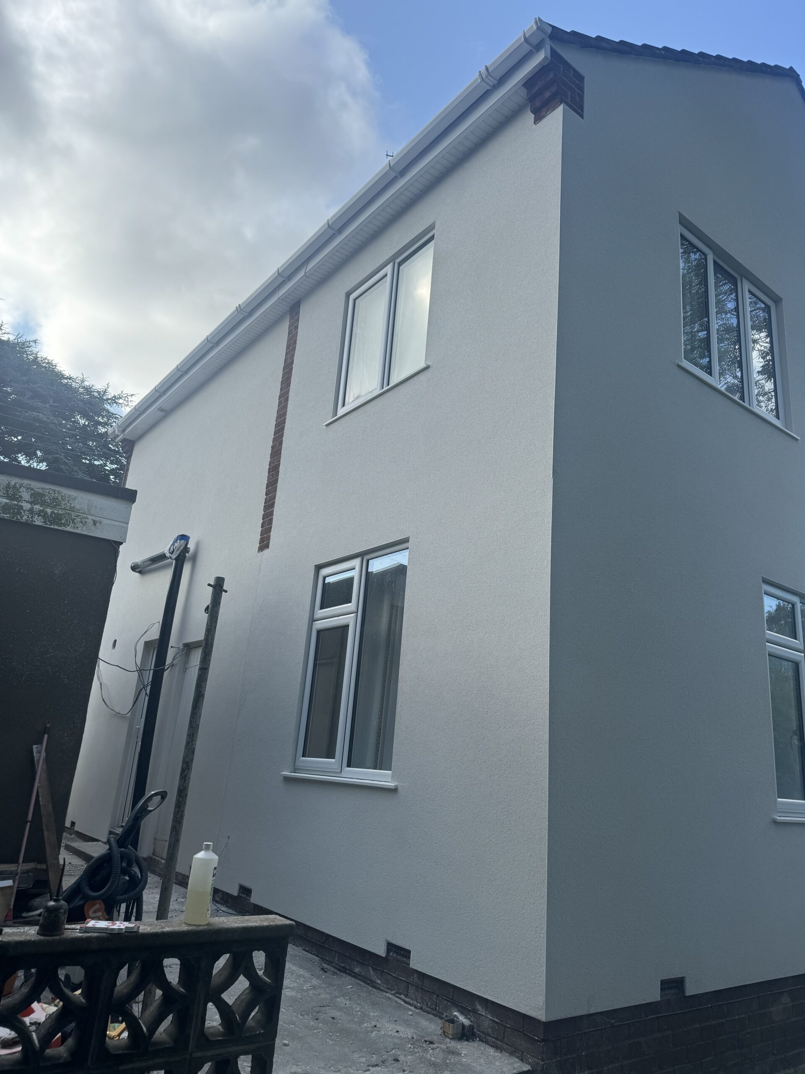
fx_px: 744
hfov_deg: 56.8
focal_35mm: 24
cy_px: 537
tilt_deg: +18.8
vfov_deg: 71.6
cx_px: 402
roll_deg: -3.3
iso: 80
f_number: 1.78
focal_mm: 6.76
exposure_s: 1/2041
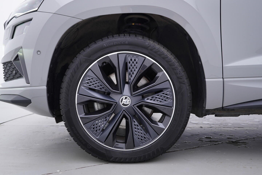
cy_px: 88
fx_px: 262
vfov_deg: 36.9
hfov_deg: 53.1
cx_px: 131
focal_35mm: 36
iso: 125
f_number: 3.2
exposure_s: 1/50
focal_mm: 24
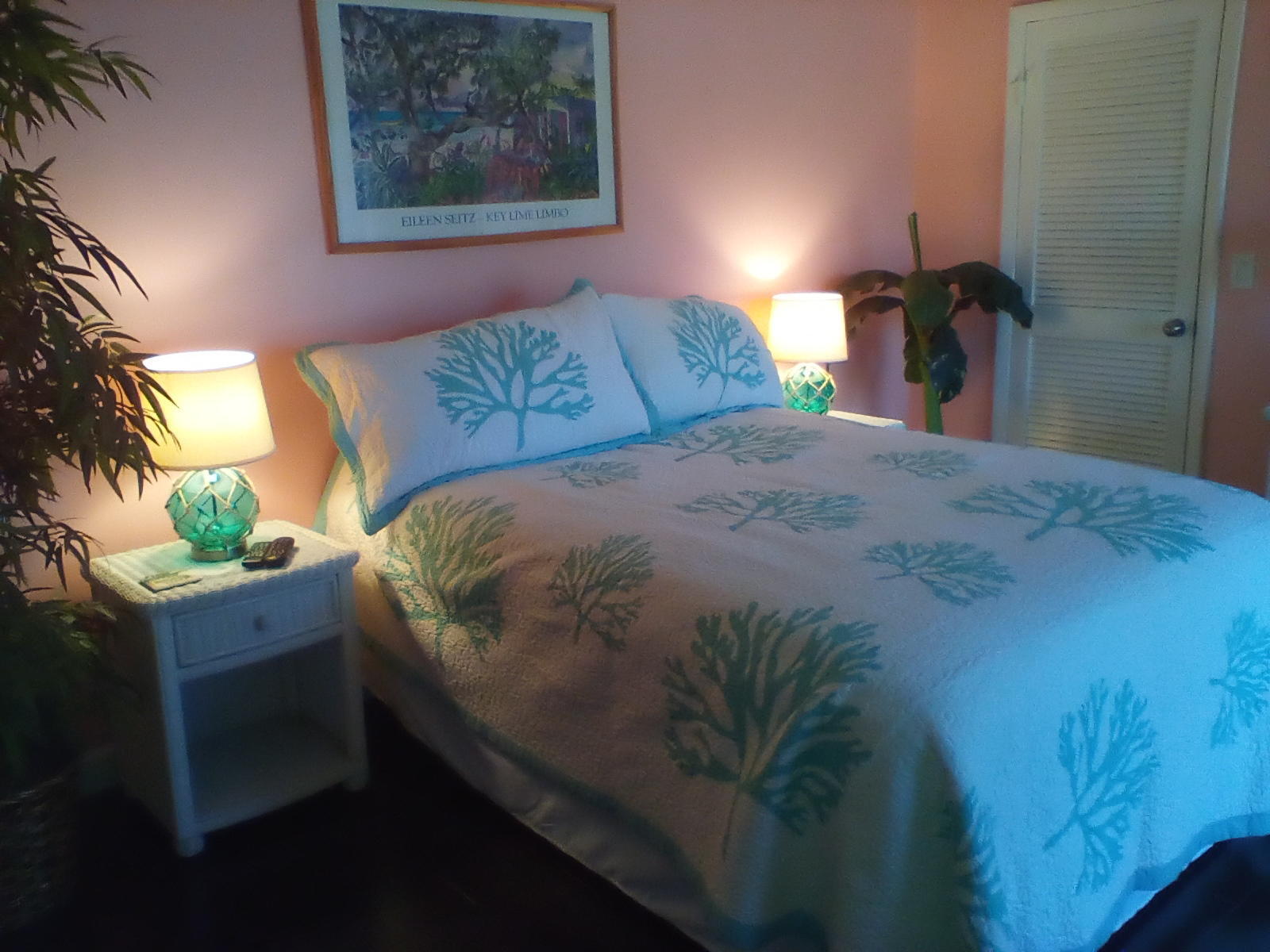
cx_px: 635
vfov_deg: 45.4
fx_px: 1137
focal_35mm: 31
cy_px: 476
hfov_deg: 58.4
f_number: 2.4
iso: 190
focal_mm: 2.38
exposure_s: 1/20
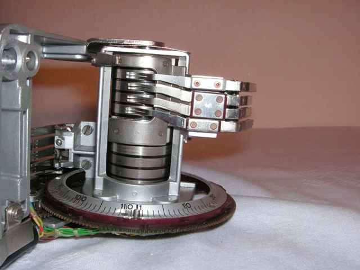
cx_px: 180
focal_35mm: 38
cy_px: 135
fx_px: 395
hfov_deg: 49.0
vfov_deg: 37.7
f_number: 6.6
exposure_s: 1/45
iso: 160
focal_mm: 6.3
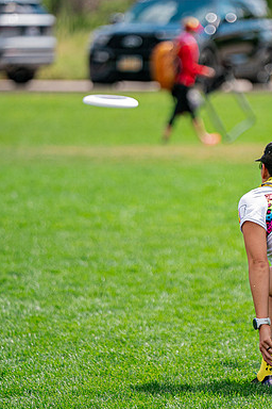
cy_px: 180
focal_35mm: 343
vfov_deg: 6.0
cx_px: 232
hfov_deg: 4.0
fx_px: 3887
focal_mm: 192
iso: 400
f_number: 2.8
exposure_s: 1/5000
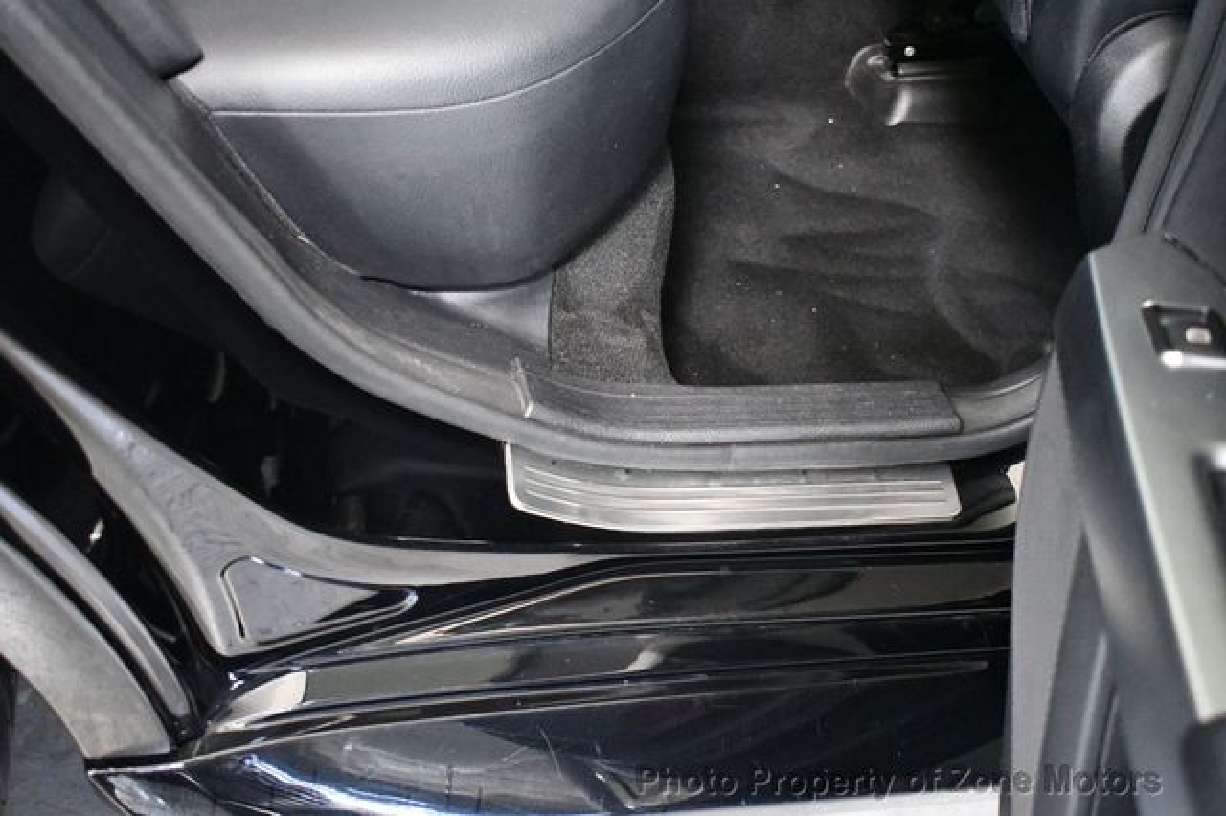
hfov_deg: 45.5
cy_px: 408
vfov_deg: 31.2
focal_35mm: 43
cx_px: 613
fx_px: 1464
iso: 12800
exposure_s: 1/50
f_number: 4.2
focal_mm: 29
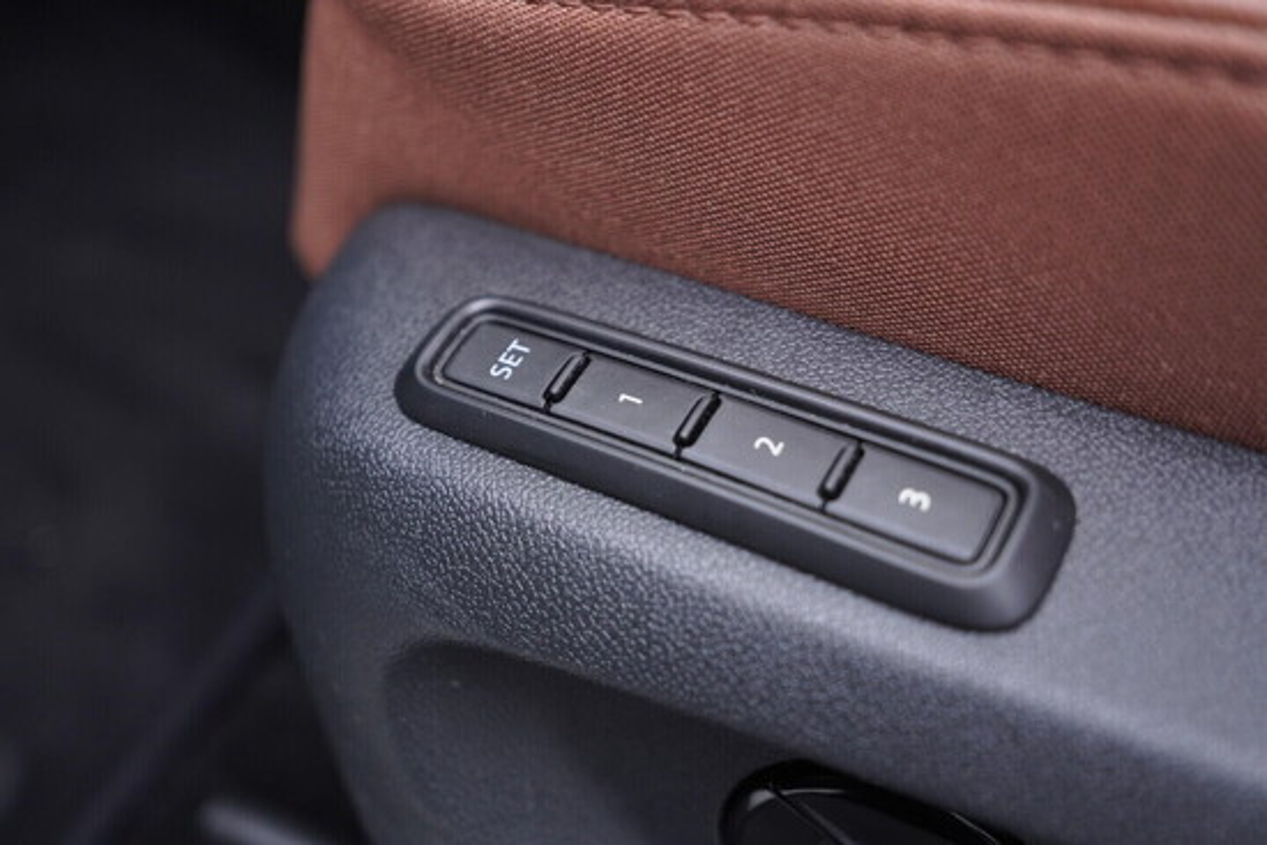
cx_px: 634
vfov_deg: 36.9
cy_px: 422
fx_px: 1267
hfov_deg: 53.1
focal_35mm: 36
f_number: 2.8
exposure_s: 1/40
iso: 320
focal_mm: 24
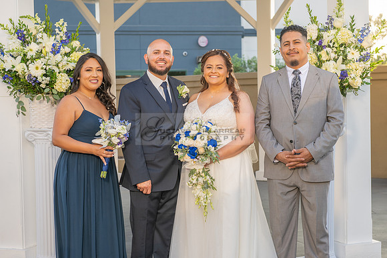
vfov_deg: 20.9
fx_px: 701
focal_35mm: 65
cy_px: 136
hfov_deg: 30.9
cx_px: 185
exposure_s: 1/160
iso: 200
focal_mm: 62
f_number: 5
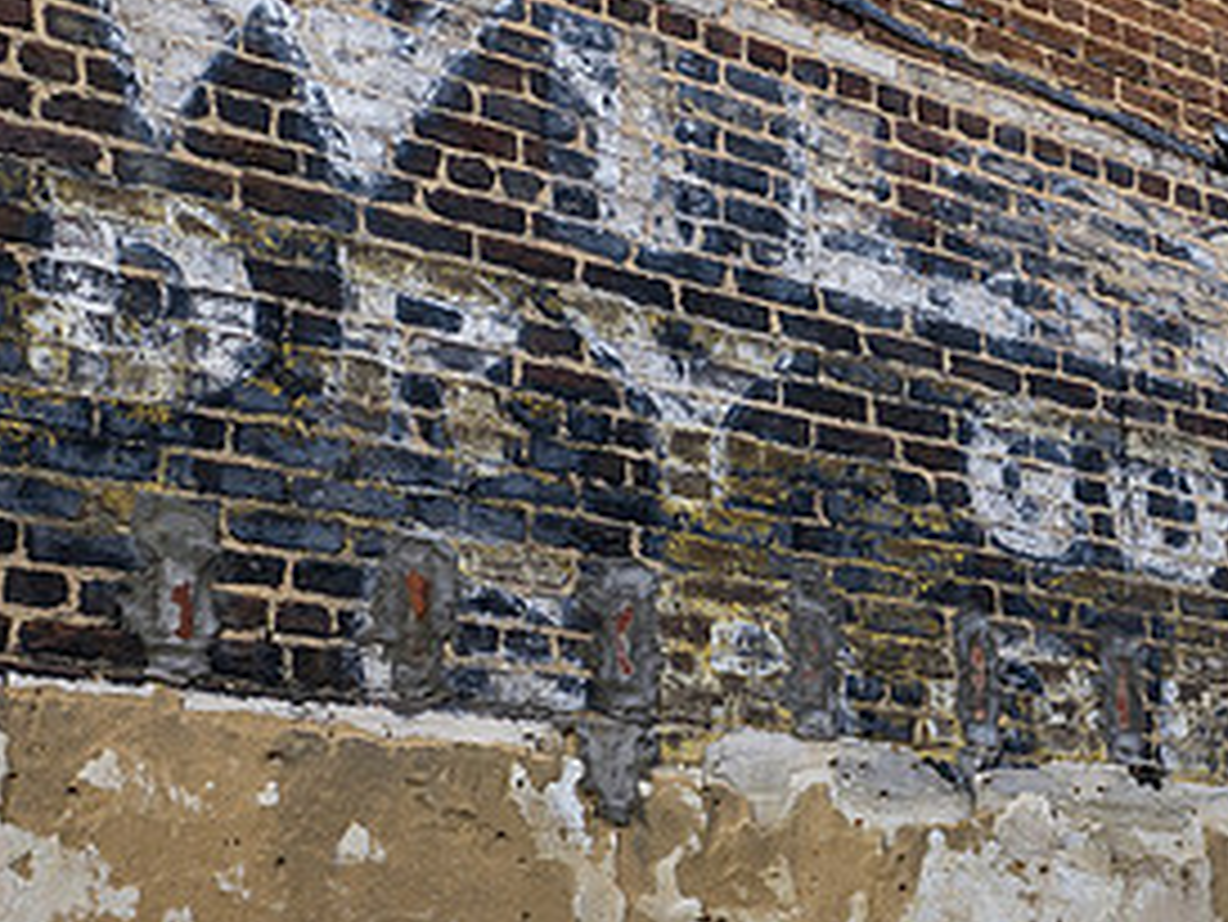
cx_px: 1224
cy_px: 861
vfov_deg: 27.4
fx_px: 1810
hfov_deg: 34.2
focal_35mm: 51
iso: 200
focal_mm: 12
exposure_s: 1/200
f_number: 5.6
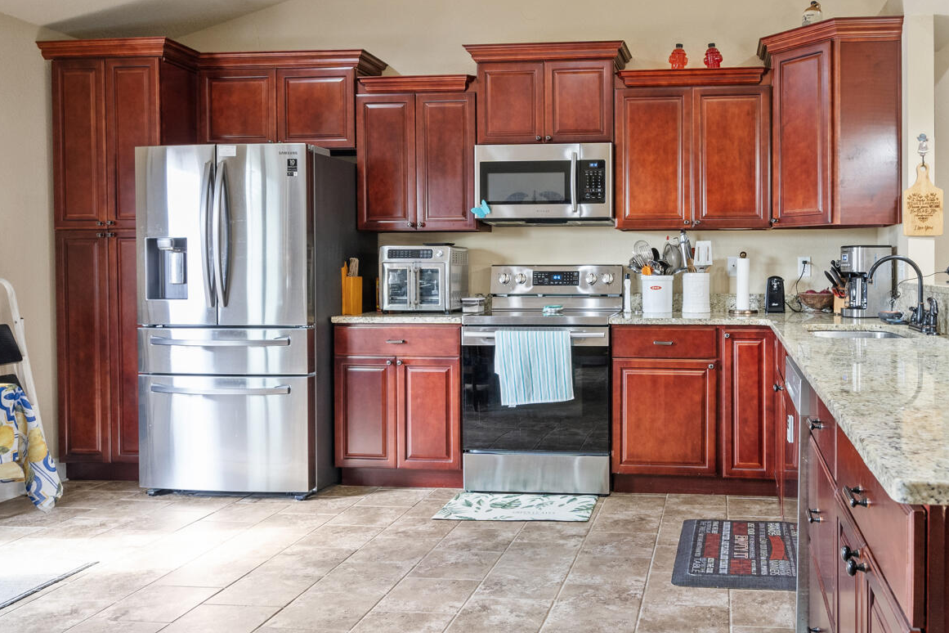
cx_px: 645
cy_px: 282
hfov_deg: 58.7
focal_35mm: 31
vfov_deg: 42.3
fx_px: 817
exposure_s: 1/4
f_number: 8
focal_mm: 18
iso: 800
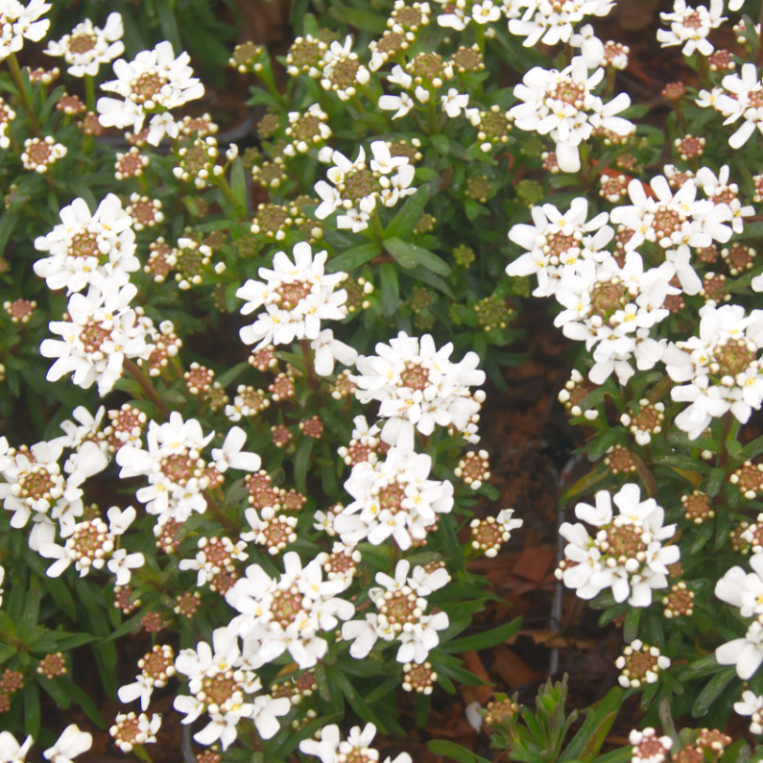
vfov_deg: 22.5
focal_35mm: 77
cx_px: 482
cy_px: 382
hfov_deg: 22.4
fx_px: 1920
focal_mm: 40
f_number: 7.1
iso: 500
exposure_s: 1/80
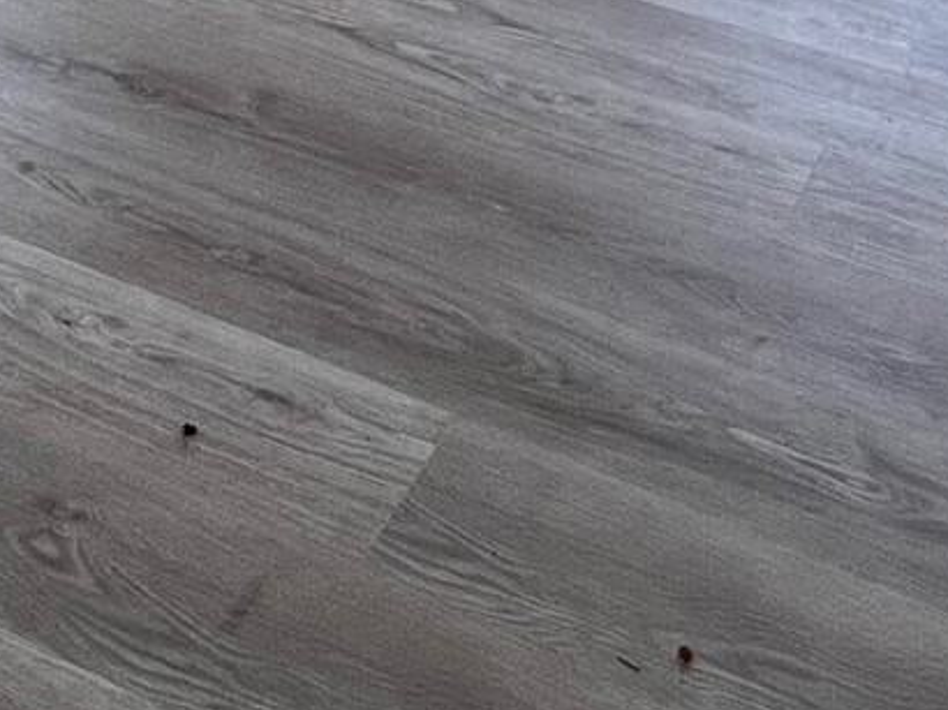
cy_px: -941
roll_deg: -2.2
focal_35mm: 65
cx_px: 499
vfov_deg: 15.0
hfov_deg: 29.8
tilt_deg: -3.7
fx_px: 1779
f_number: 1.8
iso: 64
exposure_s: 1/120
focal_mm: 1.57
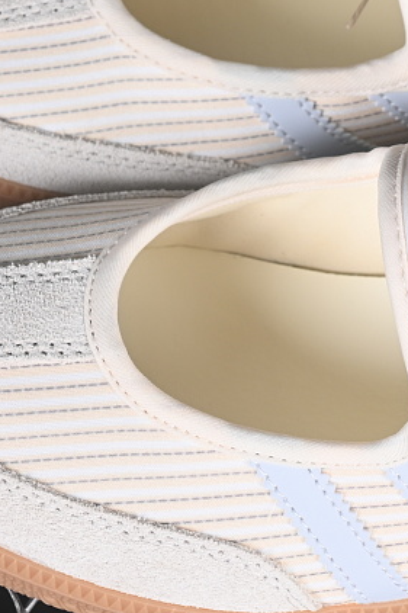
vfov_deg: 10.7
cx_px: 444
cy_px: 218
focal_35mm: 192
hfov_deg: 7.1
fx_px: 3266
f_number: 7.1
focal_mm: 50
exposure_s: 1/80
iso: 160
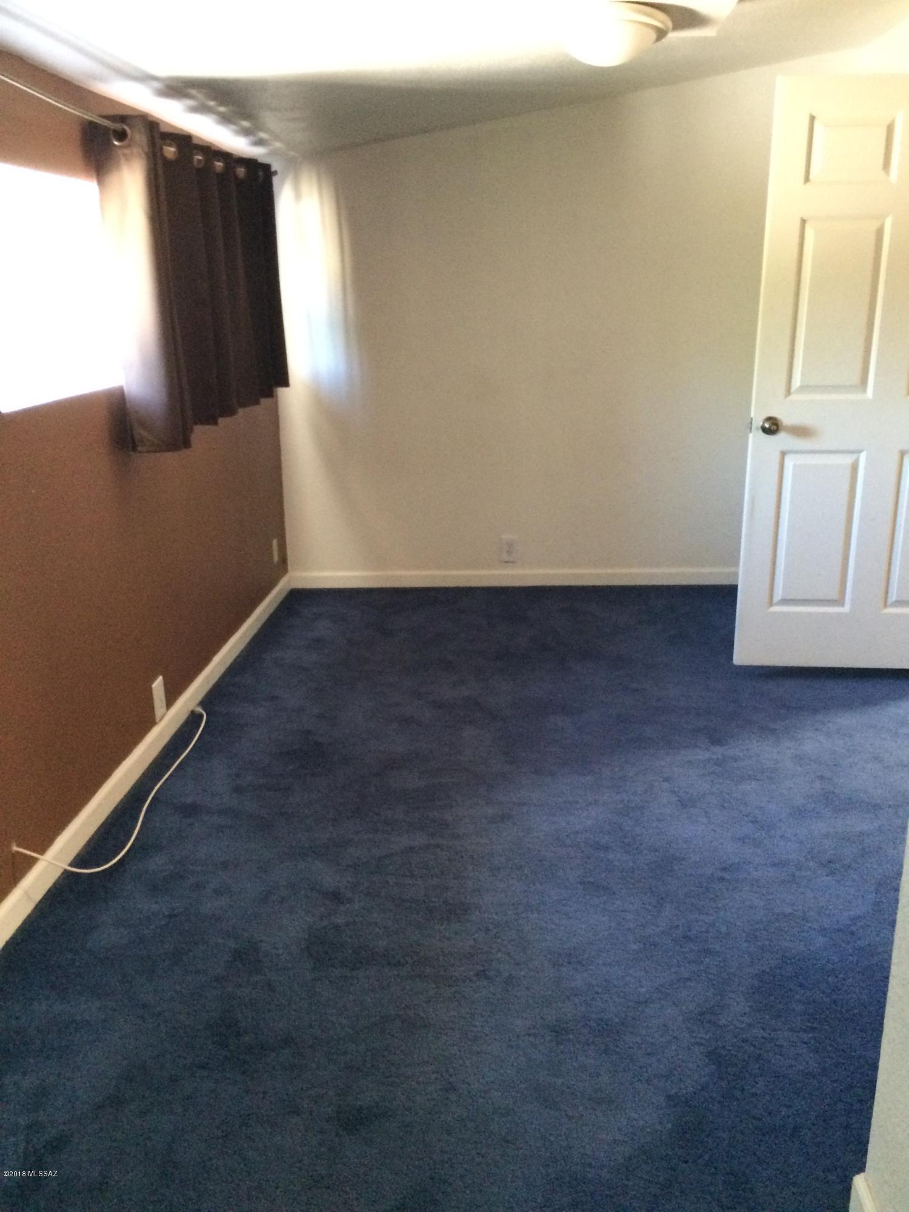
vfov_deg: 61.7
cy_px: 606
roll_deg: +1.0
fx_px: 1015
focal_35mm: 29
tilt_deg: -17.7
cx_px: 454
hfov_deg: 48.2
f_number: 2.2
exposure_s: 1/17
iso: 320
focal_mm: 4.15
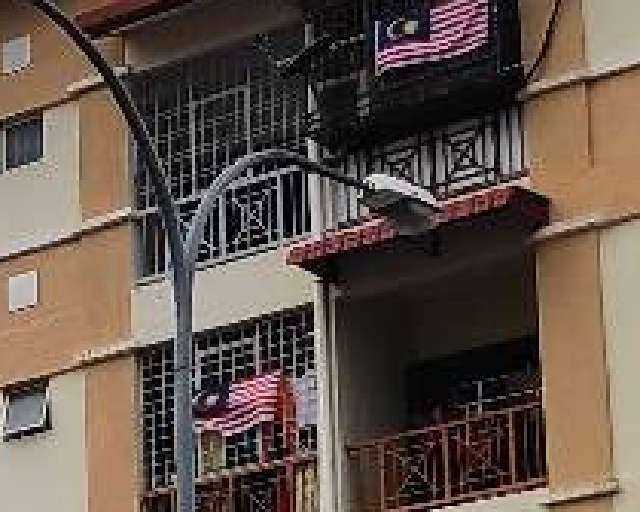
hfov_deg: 13.9
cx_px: -398
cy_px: 765
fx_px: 2406
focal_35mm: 127
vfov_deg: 11.6
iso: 100
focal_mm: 3.94
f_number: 1.9
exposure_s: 1/4542
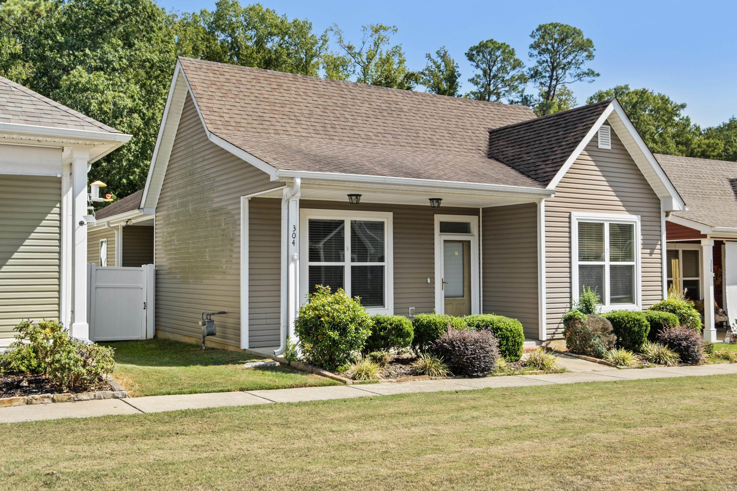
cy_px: 246
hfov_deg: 53.1
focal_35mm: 36
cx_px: 368
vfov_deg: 36.9
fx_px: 737
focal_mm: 24
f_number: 8
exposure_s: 1/50
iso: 200
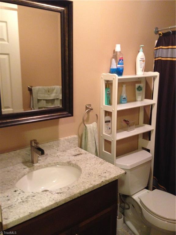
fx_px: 224
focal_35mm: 33
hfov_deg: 42.9
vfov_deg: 55.4
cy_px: 118
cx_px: 88
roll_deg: -1.6
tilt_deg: -13.1
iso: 320
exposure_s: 1/20
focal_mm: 4.12
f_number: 2.4
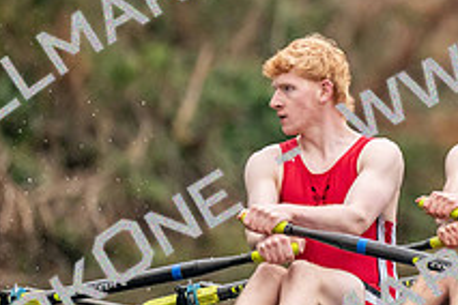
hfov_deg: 1.3
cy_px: 145
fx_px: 20825
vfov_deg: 0.8
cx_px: 602
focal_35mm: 1637
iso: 3600
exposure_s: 1/2500
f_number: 4
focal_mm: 600
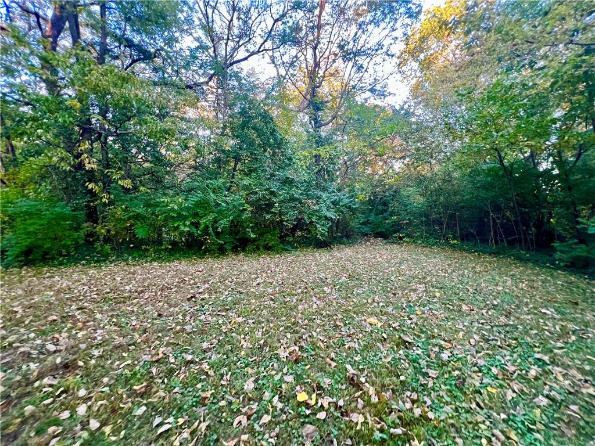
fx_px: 223
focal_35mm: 13
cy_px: 223
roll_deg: +2.6
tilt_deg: -1.7
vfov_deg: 89.9
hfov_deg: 106.2
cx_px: 298
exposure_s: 1/70
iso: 250
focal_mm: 1.57
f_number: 1.8
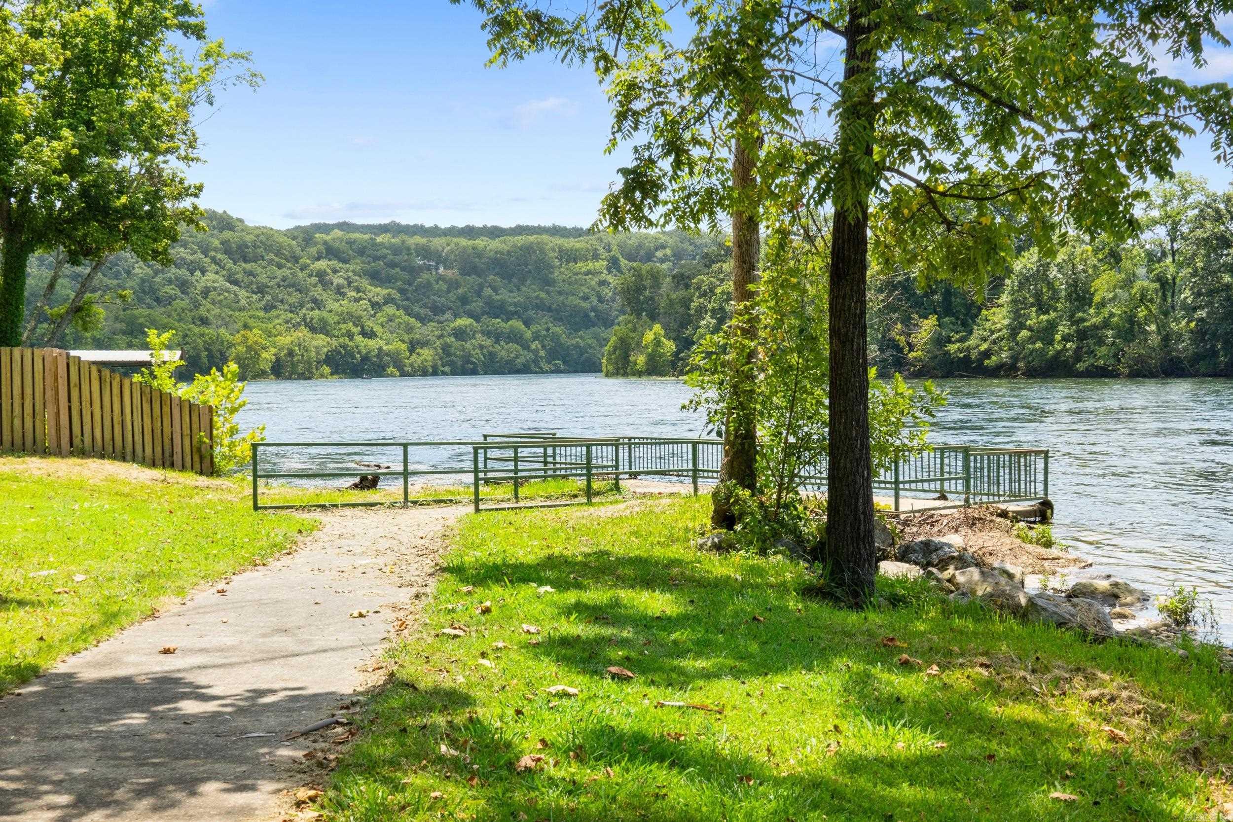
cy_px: 411
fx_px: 1490
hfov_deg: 45.0
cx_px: 616
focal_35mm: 44
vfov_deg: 30.9
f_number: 14
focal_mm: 29
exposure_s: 1/320
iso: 500
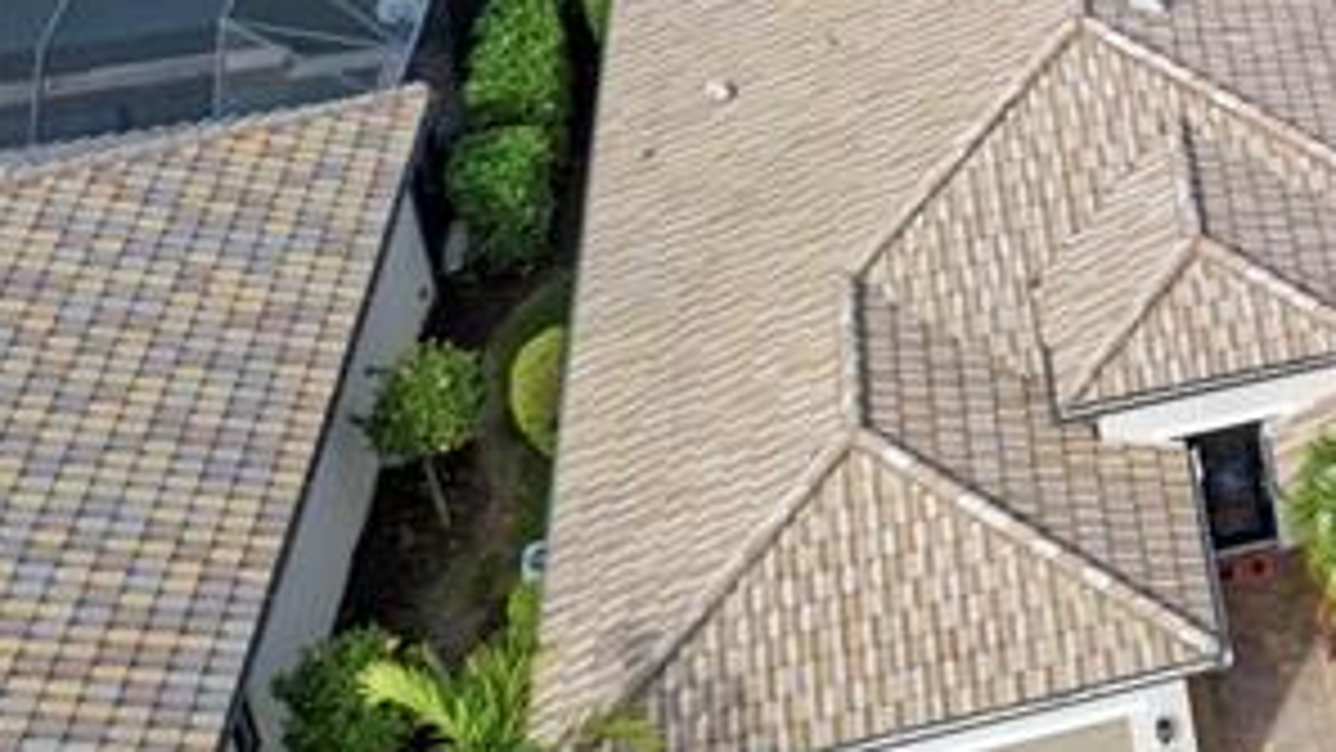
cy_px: -347
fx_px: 3188
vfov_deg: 12.8
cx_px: 2285
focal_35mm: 90
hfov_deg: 19.1
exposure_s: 1/2000
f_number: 2.8
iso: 140
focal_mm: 12.29
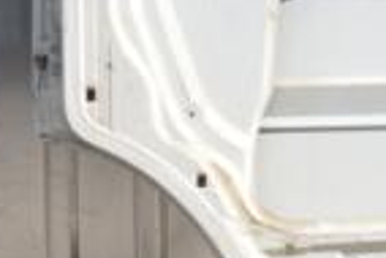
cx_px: 427
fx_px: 1631
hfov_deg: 13.2
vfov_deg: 8.9
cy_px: -76
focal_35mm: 152
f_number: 25
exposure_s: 1/200
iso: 800
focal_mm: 24
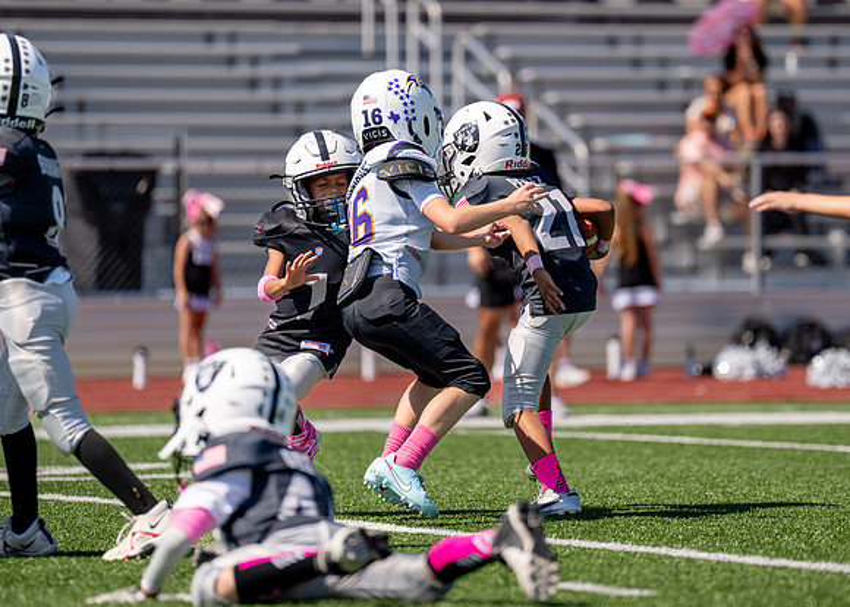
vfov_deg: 5.1
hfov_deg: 7.1
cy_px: 256
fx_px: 6864
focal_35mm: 284
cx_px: 525
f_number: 2.8
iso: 200
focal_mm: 200
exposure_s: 1/5000
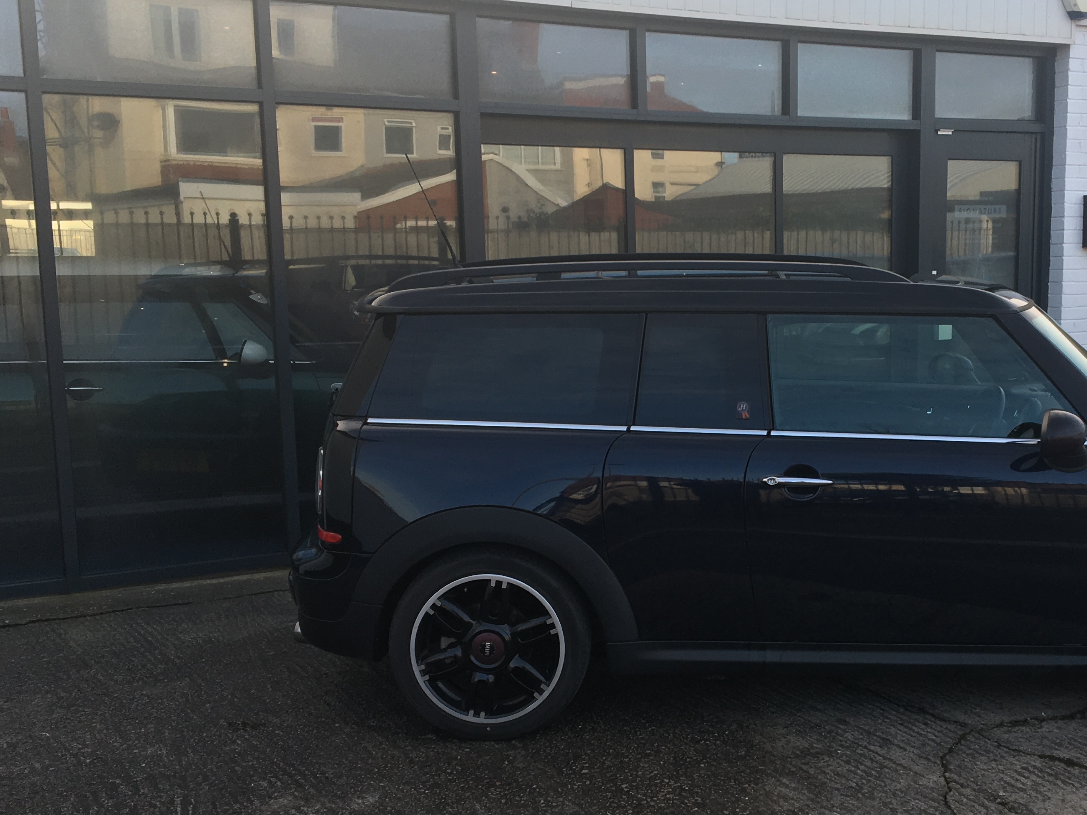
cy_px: 456
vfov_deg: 32.2
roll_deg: +0.5
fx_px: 1413
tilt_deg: -7.1
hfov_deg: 41.5
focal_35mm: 45
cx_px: 725
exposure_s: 1/343
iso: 25
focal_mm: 4.15
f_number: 2.2
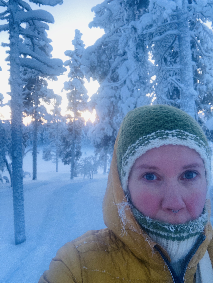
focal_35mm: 32
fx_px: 262
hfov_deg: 44.2
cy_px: 142
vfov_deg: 56.8
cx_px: 106
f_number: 2.2
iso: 160
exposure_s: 1/60
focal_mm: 2.87
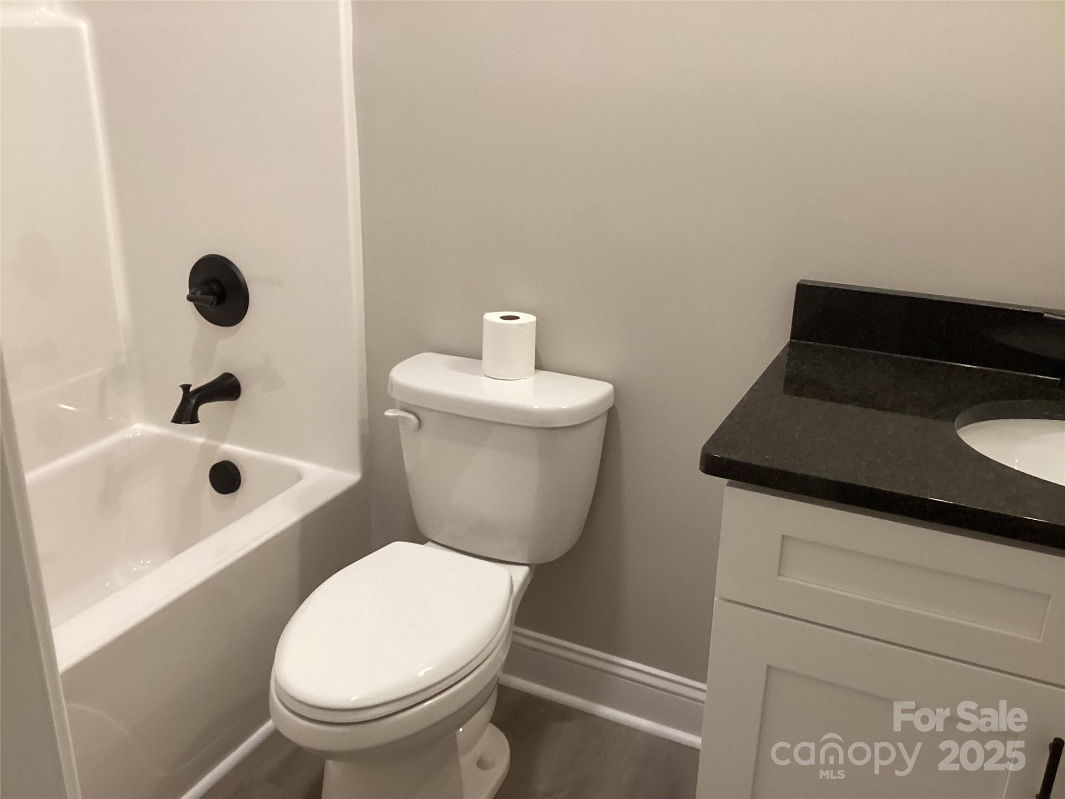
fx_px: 954
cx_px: 532
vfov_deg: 45.4
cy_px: 400
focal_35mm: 31
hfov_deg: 58.4
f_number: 2.4
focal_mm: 3.3
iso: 200
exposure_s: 1/60
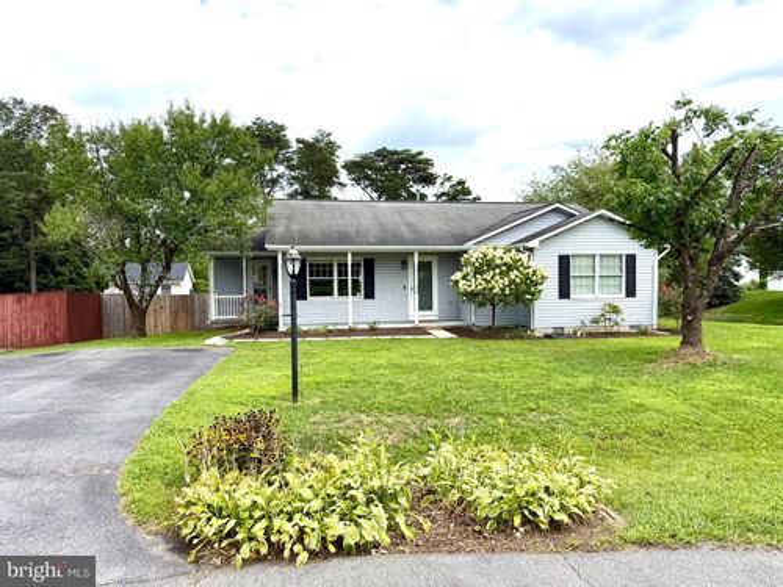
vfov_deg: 56.8
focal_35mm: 24
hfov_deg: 71.6
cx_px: 392
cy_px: 294
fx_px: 543
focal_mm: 6.76
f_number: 1.78
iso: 80
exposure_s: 1/4167
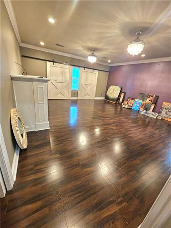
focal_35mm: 13
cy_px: 114
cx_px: 86
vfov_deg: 106.2
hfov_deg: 89.9
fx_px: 86
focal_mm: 2.2
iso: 500
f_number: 2.2
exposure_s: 1/30
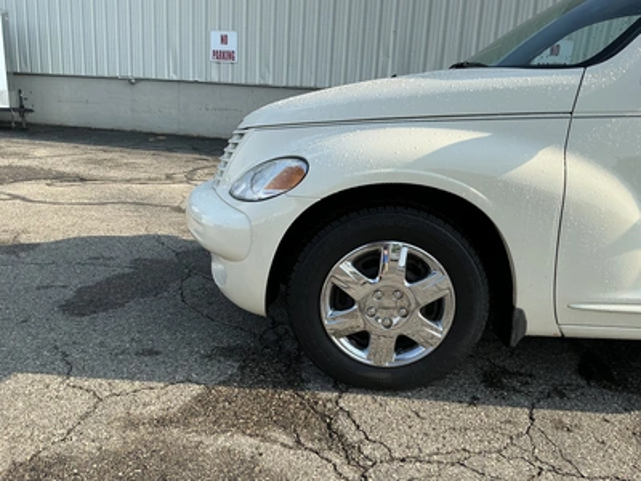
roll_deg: -3.5
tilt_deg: -12.7
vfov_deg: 49.7
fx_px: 518
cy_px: 240
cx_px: 320
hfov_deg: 63.4
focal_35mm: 28
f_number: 1.8
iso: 25
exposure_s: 1/829
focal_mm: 3
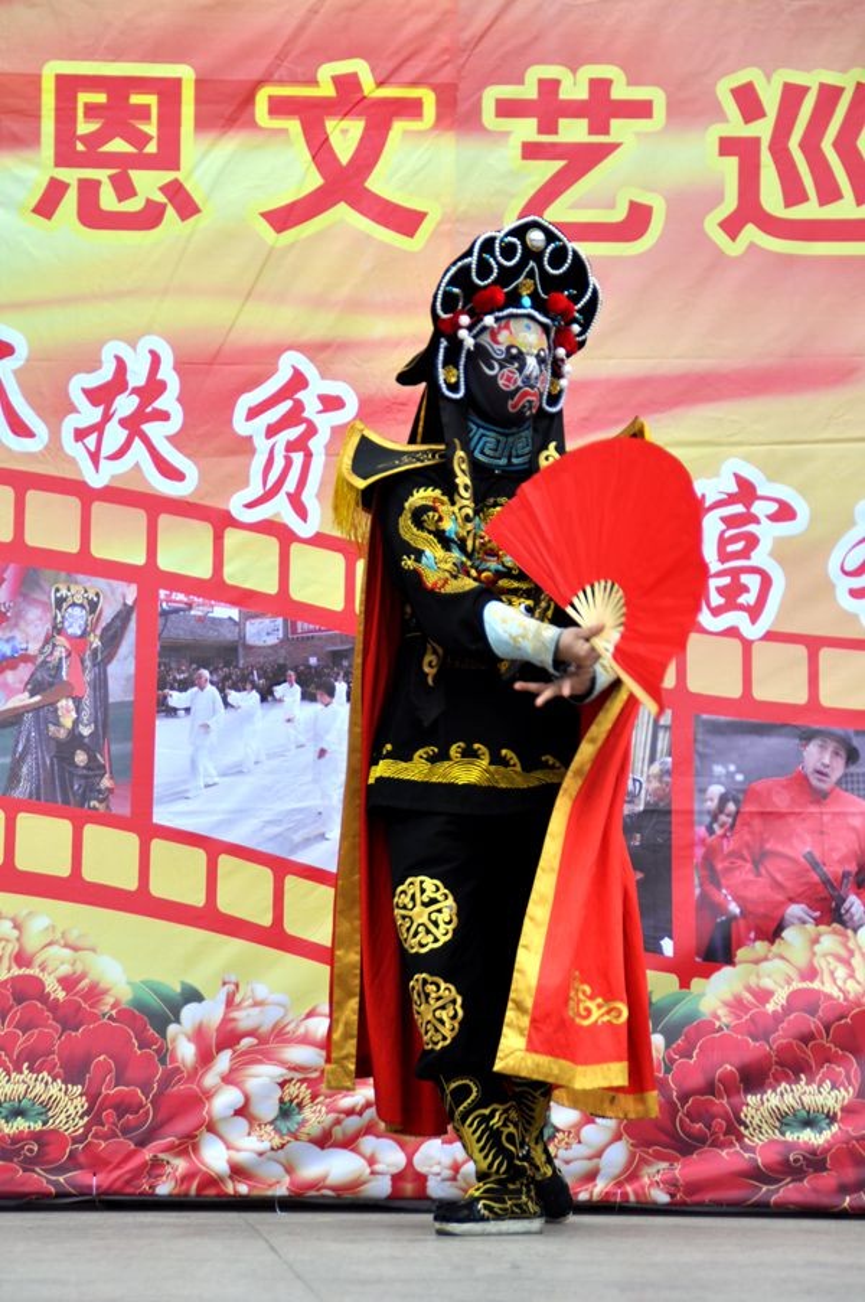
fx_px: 4985
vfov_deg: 14.9
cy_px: 651
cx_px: 432
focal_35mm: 138
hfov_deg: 9.9
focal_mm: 92
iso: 200
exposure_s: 1/250
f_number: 5.6
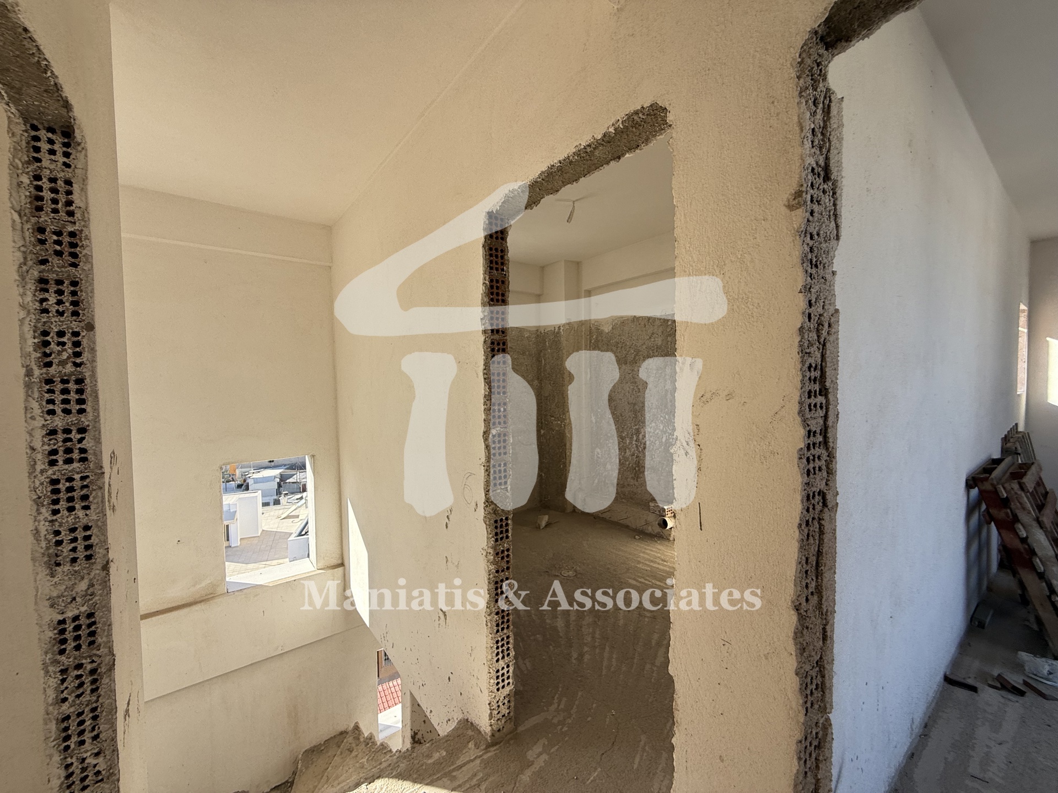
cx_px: 529
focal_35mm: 14
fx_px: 428
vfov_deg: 85.7
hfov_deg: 102.1
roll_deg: -0.6
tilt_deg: -3.1
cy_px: 396
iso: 50
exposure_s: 1/277
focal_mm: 2.22
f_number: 2.2
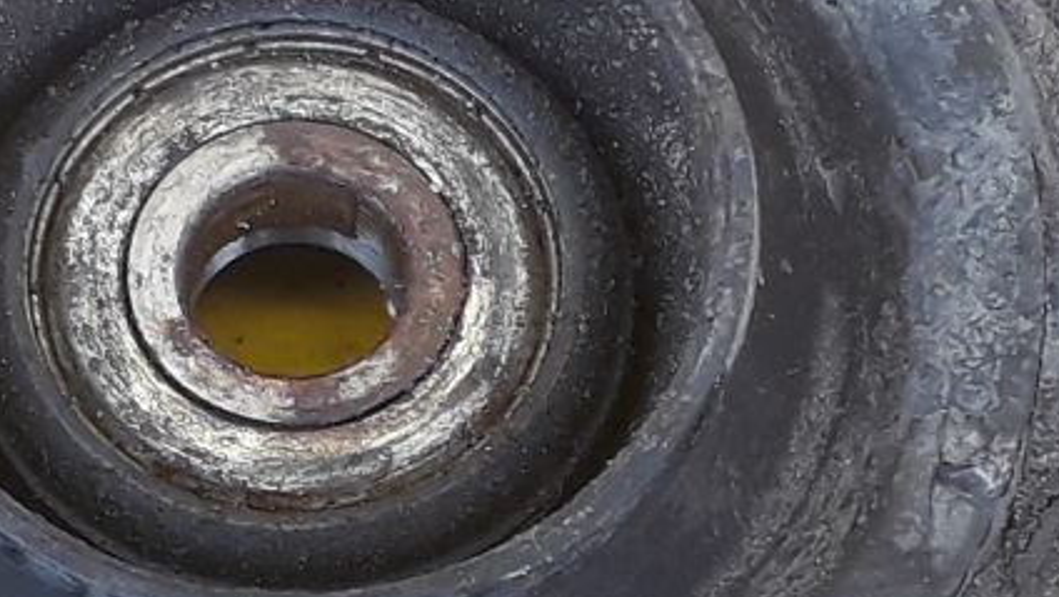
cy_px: 295
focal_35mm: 71
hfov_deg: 28.9
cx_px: 175
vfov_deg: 17.0
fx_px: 1995
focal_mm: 3.6
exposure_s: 1/120
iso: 50
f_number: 1.9
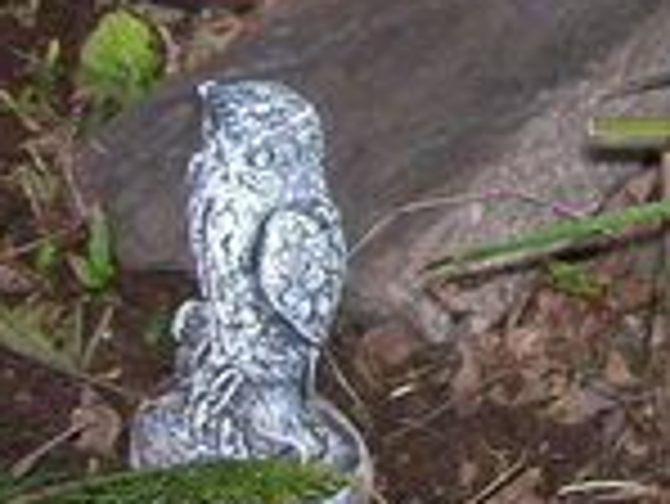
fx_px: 2053
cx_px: 823
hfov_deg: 17.6
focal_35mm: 106
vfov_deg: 13.5
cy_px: -148
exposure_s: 1/64
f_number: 2.7
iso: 80
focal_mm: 6
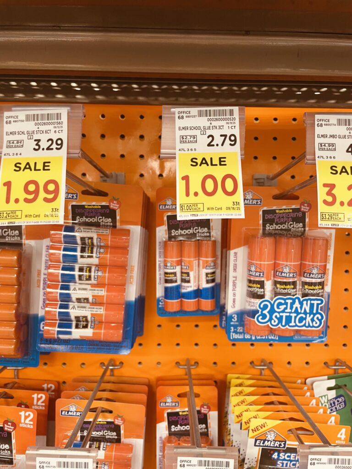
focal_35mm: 26
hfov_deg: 53.1
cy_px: 234
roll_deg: +0.0
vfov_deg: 67.3
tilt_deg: -1.6
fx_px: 353
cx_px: 176
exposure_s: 1/60
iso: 250
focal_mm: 4.2
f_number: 1.6
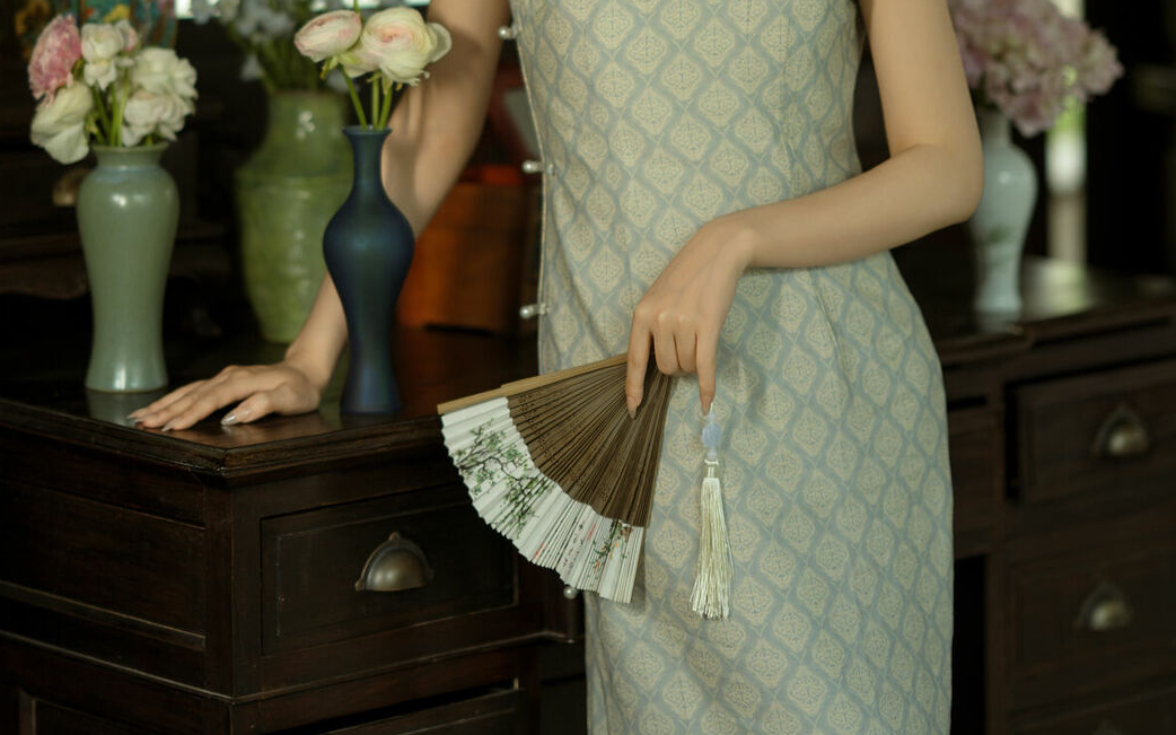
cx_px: 587
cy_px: -80
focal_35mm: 131
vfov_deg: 9.9
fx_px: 4198
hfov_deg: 15.9
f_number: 1.4
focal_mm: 85
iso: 125
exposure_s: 1/160
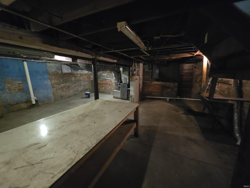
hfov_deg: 106.2
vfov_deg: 89.9
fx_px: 94
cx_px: 125
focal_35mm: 13
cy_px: 94
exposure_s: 1/20
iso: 2500
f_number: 1.9
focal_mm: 2.2
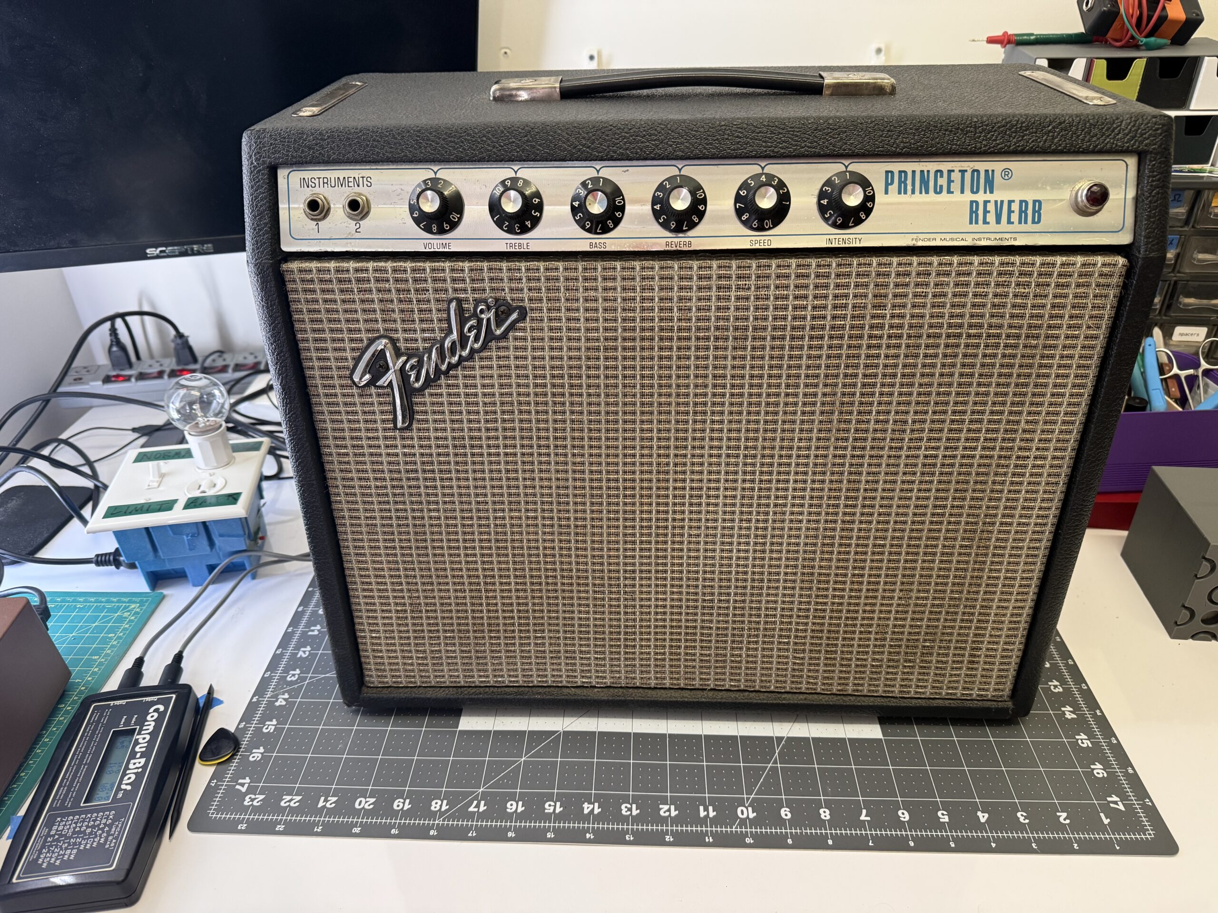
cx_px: 609
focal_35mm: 24
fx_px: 844
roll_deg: +1.1
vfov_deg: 56.8
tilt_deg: -31.9
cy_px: 456
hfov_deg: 71.6
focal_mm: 6.76
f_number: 1.78
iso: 250
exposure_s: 1/60
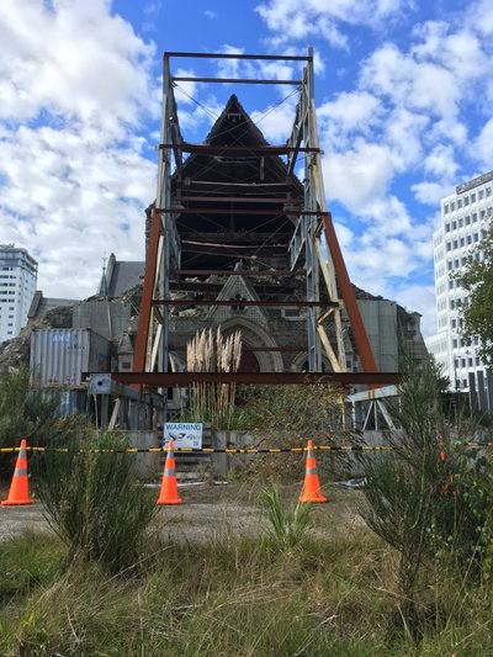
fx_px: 550
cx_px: 246
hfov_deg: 48.2
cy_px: 328
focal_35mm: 29
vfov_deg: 61.6
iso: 25
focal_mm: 4.15
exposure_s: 1/950
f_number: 2.2
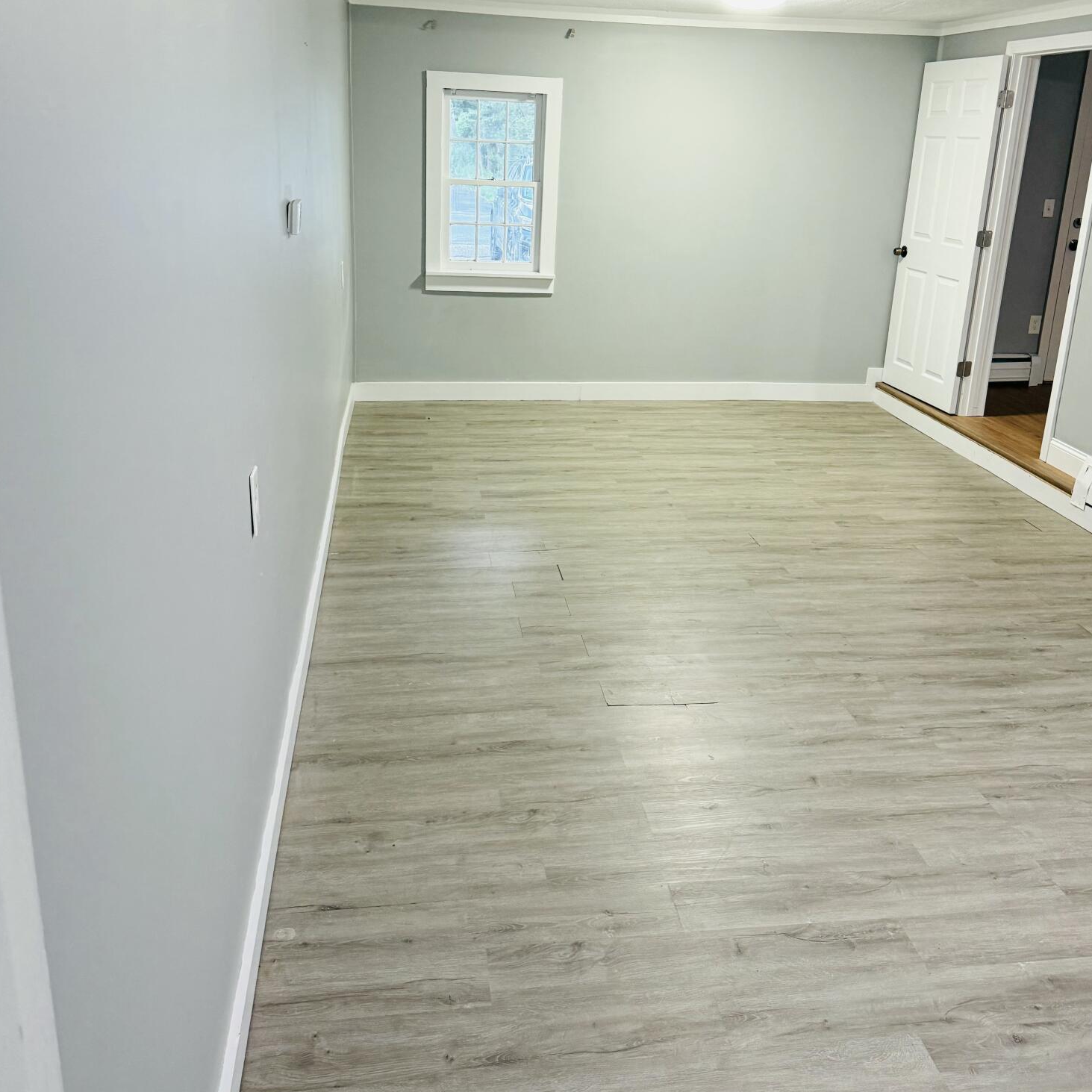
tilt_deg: -17.2
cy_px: 423
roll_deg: -2.9
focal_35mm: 29
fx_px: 1035
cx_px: 551
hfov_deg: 55.6
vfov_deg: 55.1
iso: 250
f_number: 1.78
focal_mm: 6.76
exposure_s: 1/60
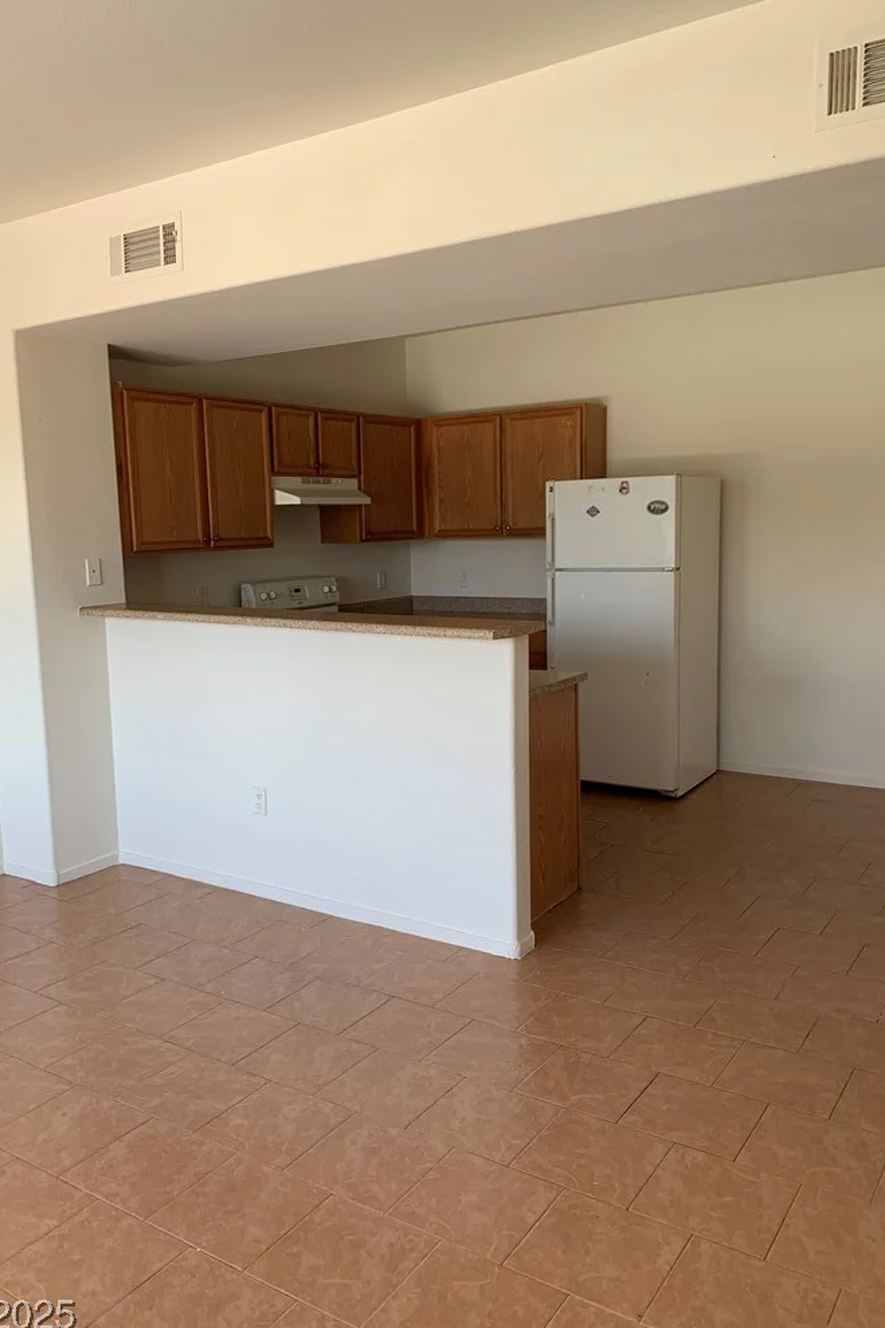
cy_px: 666
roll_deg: +1.5
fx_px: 1033
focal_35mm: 28
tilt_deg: -5.0
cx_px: 410
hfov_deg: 46.4
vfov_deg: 65.5
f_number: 1.8
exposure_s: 1/121
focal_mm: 4.25
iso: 64
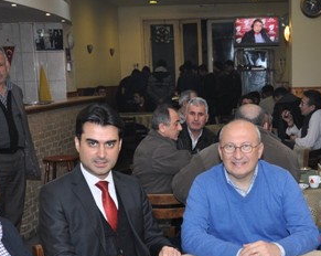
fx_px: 617
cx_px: 223
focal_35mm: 65
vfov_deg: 22.9
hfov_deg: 28.9
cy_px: 225
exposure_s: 1/40
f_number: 5
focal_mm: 21
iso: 320
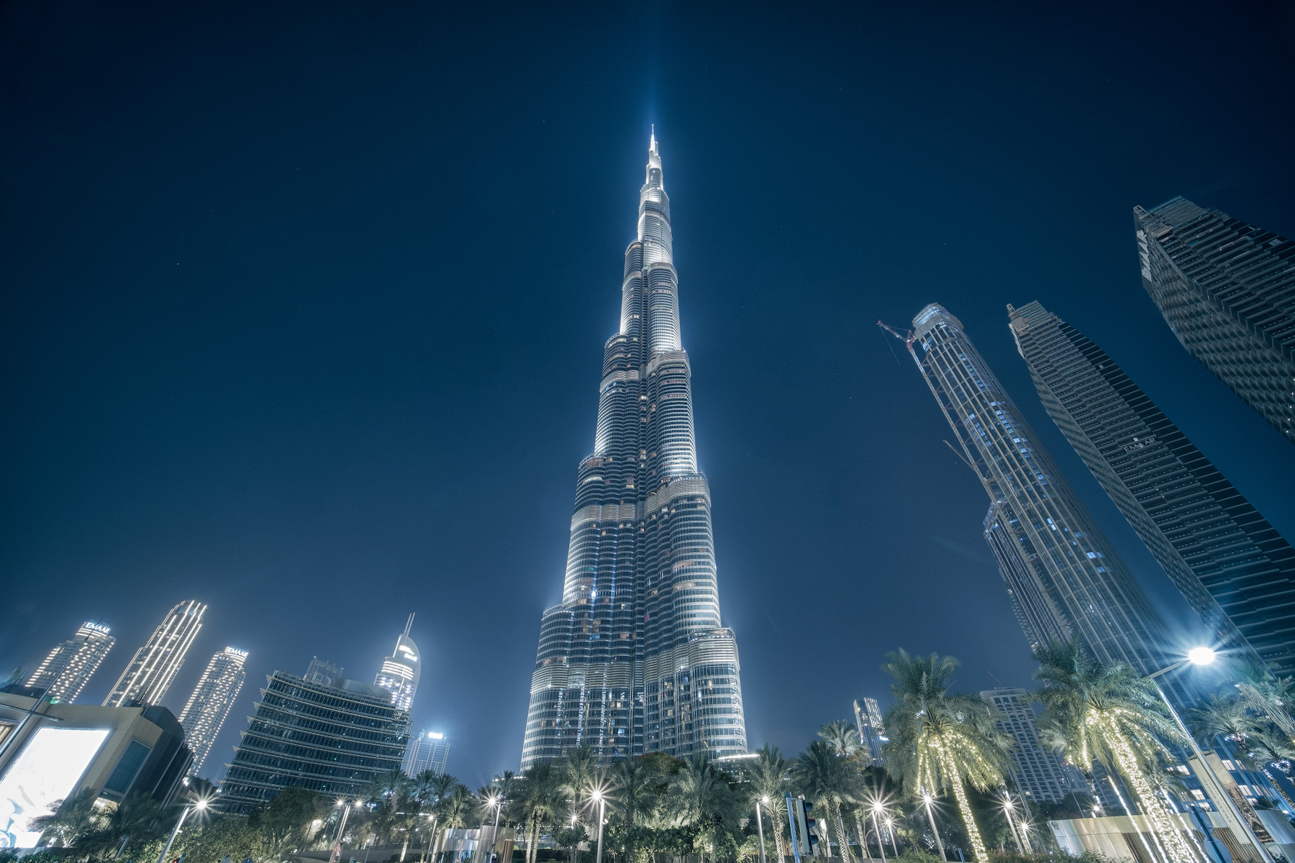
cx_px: 648
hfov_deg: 104.3
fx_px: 504
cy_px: 432
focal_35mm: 14
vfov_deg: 81.2
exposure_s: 25
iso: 200
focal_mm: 9
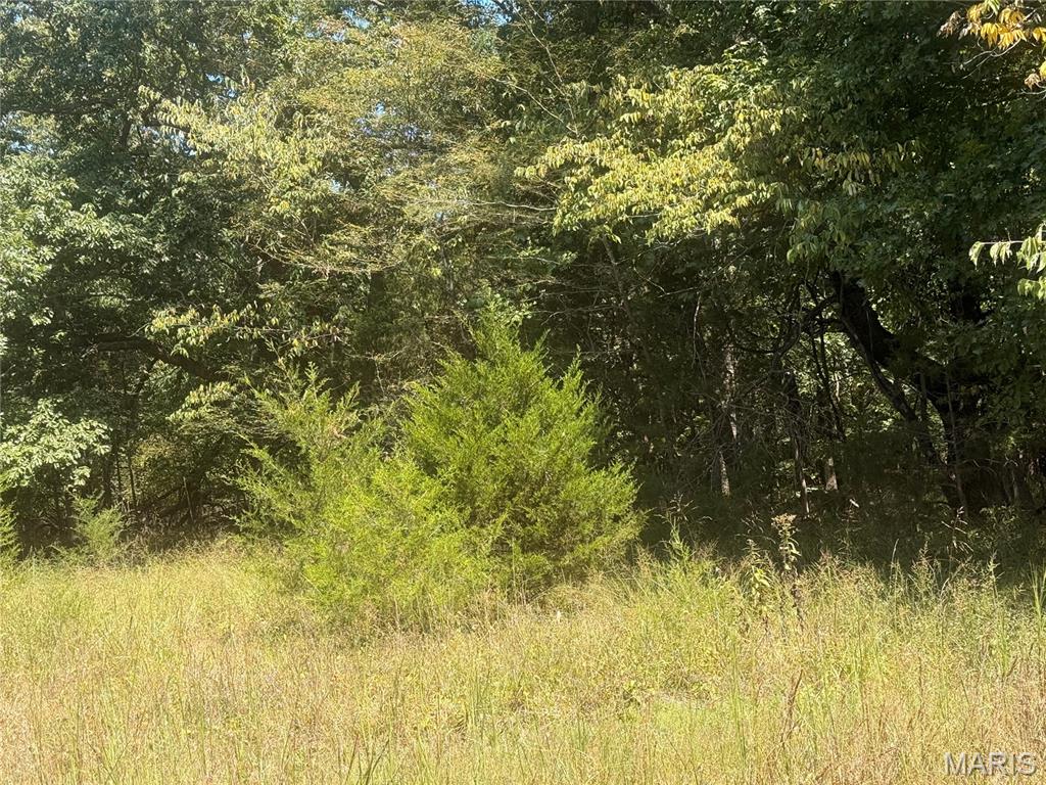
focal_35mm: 48
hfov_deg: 39.7
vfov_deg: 30.3
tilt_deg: +3.9
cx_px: 523
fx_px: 1450
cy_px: 392
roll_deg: +6.7
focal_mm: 6.76
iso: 80
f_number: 1.78
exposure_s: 1/1264
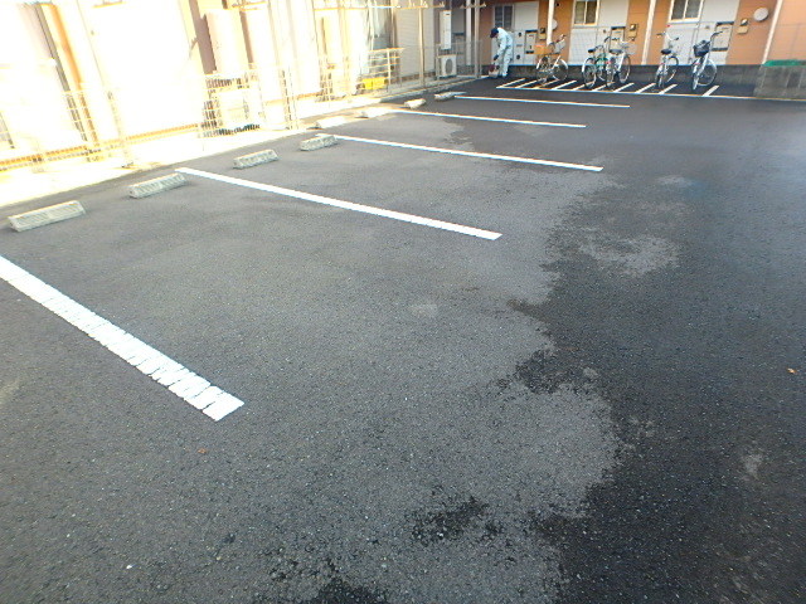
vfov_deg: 63.4
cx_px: 403
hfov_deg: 79.0
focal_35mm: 21
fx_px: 489
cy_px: 302
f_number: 3.5
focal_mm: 3.7
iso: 125
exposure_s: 1/125
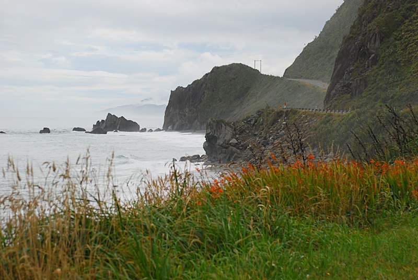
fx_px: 1012
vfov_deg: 15.8
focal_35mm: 87
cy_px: 140
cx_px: 209
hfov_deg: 23.3
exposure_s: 1/1250
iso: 400
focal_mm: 58
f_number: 5.6
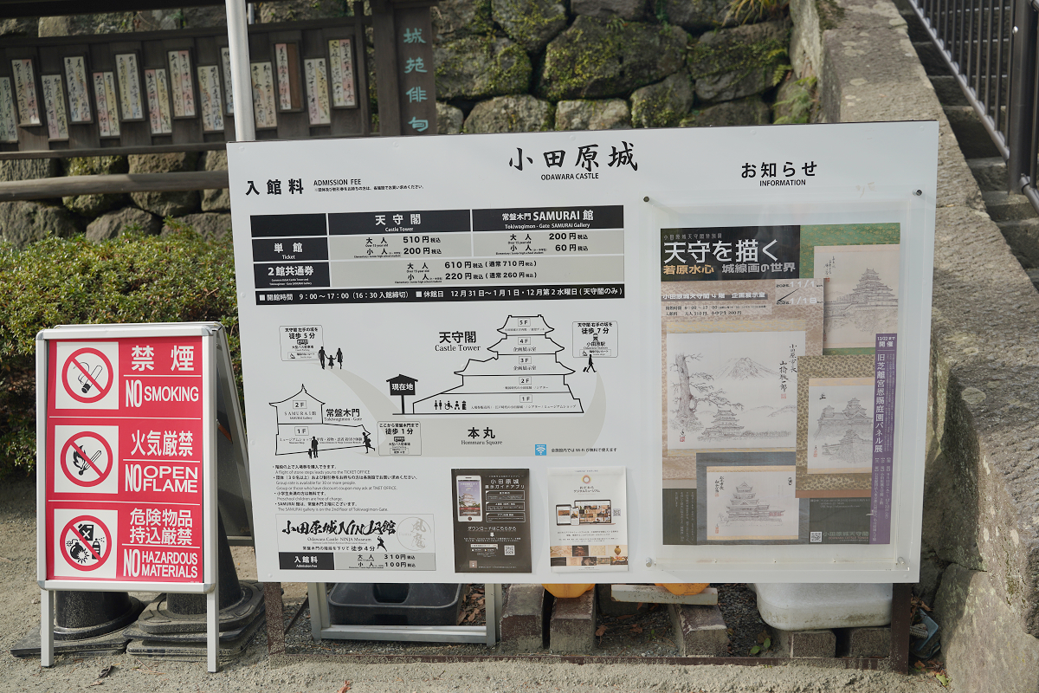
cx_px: 520
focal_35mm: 35
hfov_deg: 54.4
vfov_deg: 37.9
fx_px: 1010
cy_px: 346
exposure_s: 1/200
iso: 100
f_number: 4.5
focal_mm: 35
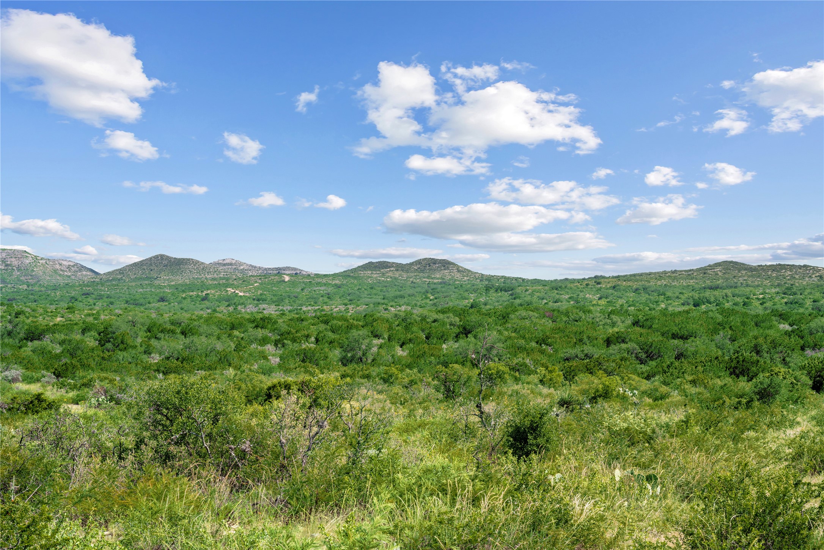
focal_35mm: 62
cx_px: 412
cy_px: 275
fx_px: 1419
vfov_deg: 21.9
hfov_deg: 32.4
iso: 80
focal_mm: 62
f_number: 11
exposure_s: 1/100
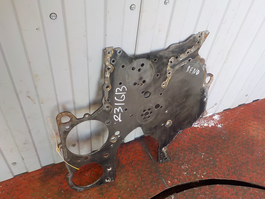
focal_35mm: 30
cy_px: 100
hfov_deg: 60.0
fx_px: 230
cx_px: 132
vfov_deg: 46.8
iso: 200
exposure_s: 1/30
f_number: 3.3
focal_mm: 4.1
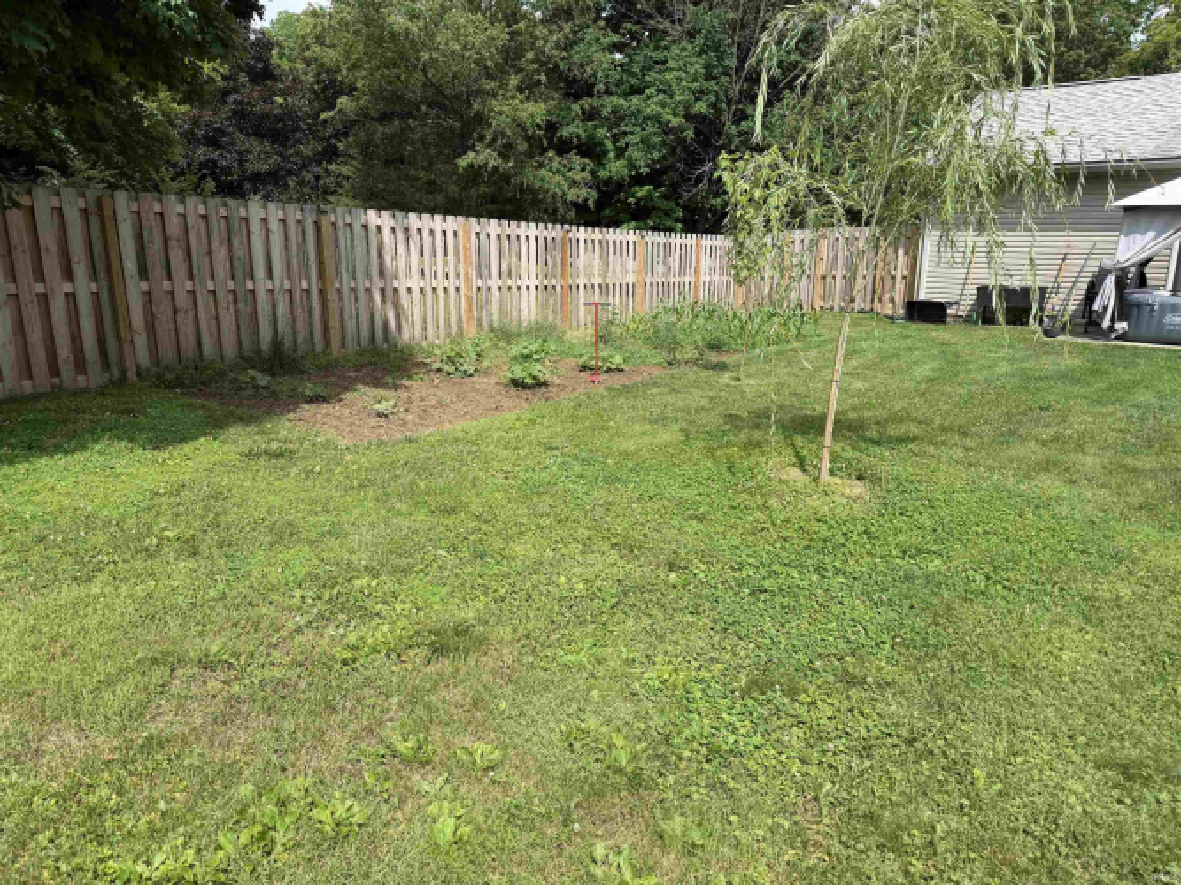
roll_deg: +0.1
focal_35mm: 24
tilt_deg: -17.1
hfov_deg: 71.6
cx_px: 590
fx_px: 819
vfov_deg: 56.8
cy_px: 442
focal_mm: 6.76
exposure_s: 1/3279
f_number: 1.78
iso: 80
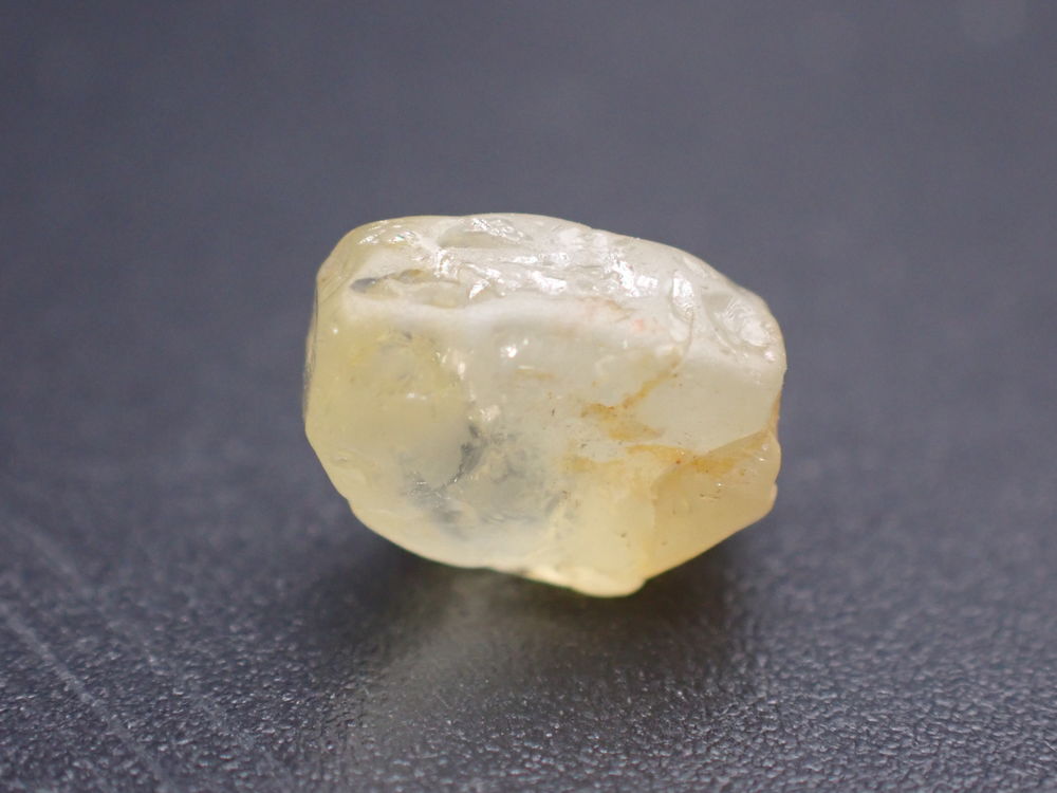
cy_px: 396
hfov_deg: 19.6
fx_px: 3054
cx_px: 528
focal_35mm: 100
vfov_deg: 14.8
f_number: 4.9
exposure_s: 1/400
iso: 640
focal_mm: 18
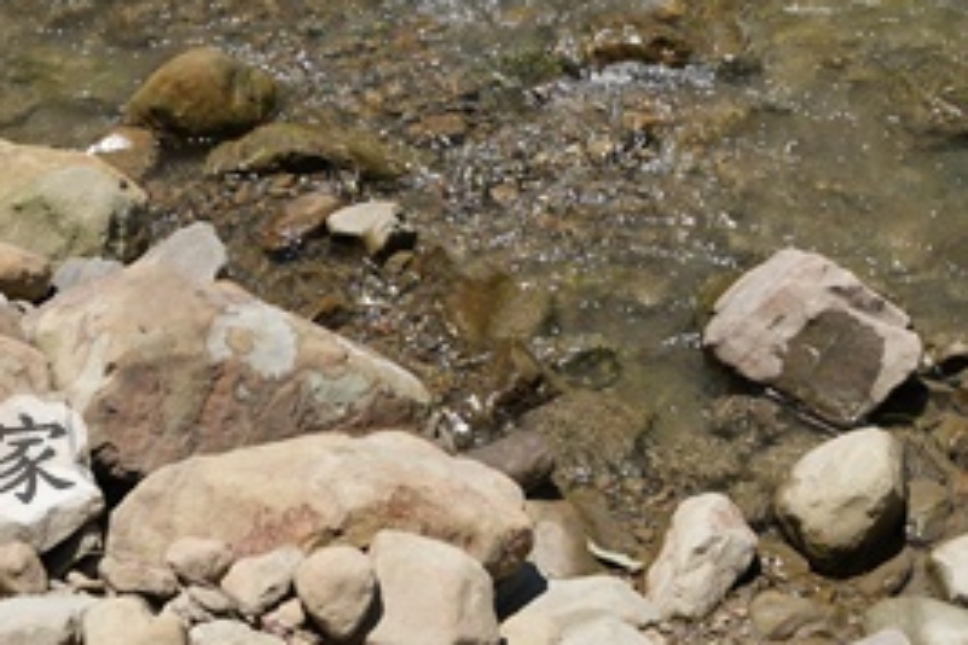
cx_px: 961
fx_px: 2474
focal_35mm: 92
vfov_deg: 13.6
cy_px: -437
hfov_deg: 21.4
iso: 100
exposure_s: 1/250
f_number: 8
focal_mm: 24
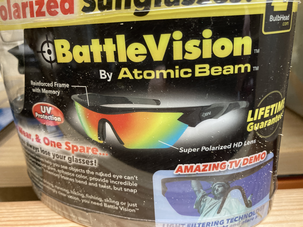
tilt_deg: -20.9
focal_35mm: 28
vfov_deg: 49.7
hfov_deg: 63.4
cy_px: 114
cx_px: 152
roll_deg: +3.8
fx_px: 245
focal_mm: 3.99
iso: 400
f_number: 1.8
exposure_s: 1/25
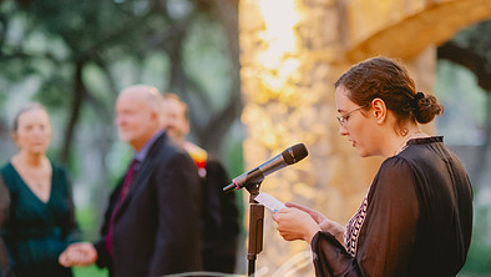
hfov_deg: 16.4
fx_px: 1706
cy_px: 180
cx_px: 244
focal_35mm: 131
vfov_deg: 9.3
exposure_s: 1/200
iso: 5000
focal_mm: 85
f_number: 1.8
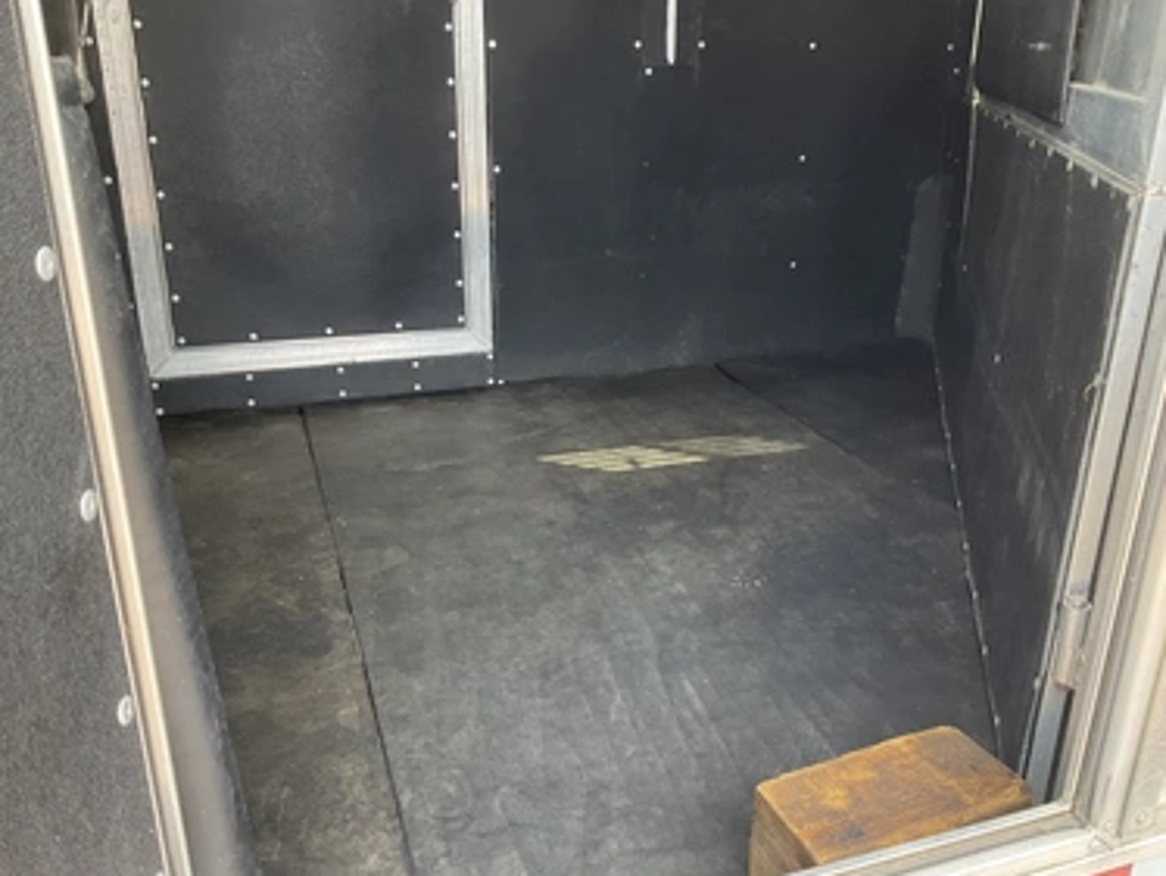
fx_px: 1045
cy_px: 461
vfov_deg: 45.5
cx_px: 599
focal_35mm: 31
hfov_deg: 58.3
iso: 50
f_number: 1.8
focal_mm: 3
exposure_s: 1/122
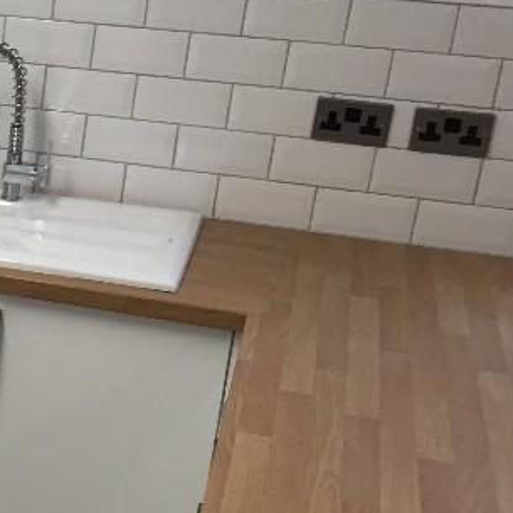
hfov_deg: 17.9
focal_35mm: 86
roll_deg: -2.6
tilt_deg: -21.7
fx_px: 1442
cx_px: -276
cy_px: 326
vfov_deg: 20.1
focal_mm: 4.15
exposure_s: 1/33
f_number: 2.2
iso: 32
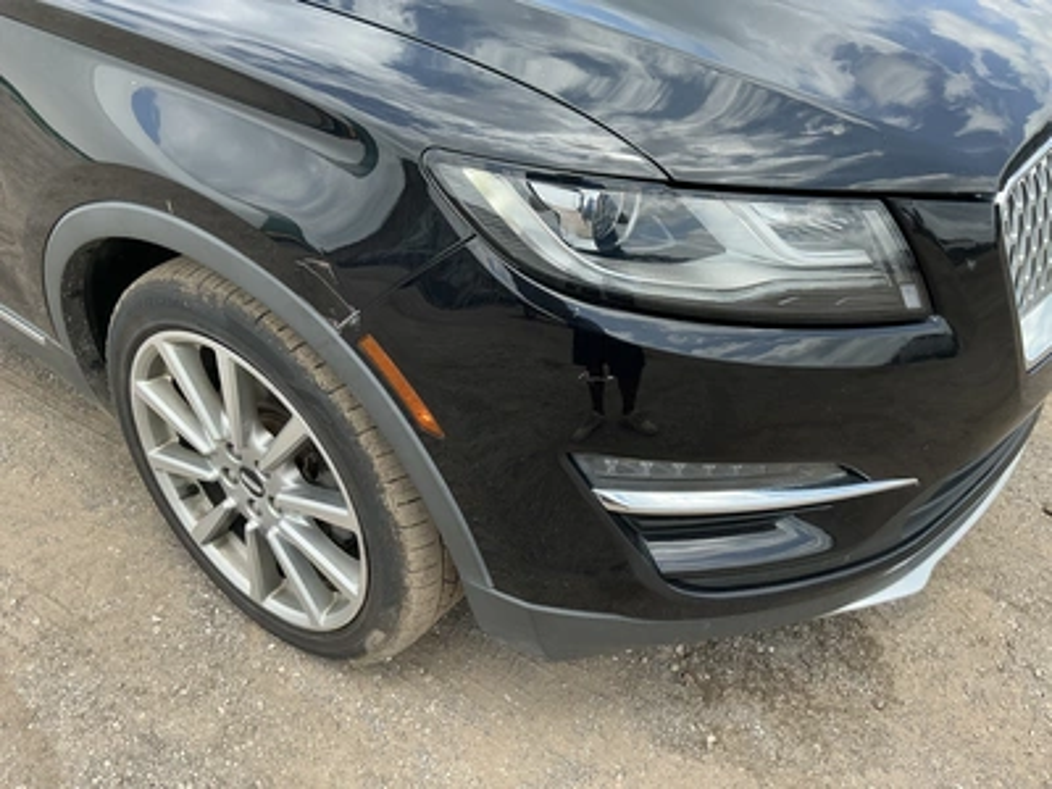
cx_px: 526
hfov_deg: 63.4
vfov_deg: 49.7
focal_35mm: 28
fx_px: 851
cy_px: 394
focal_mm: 3
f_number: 1.8
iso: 25
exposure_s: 1/473
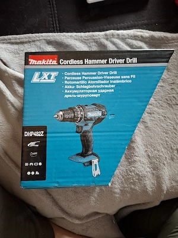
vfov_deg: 73.9
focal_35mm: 23
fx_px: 158
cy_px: 119
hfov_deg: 58.9
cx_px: 89
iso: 400
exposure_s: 1/33
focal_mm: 5.54
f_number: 1.8
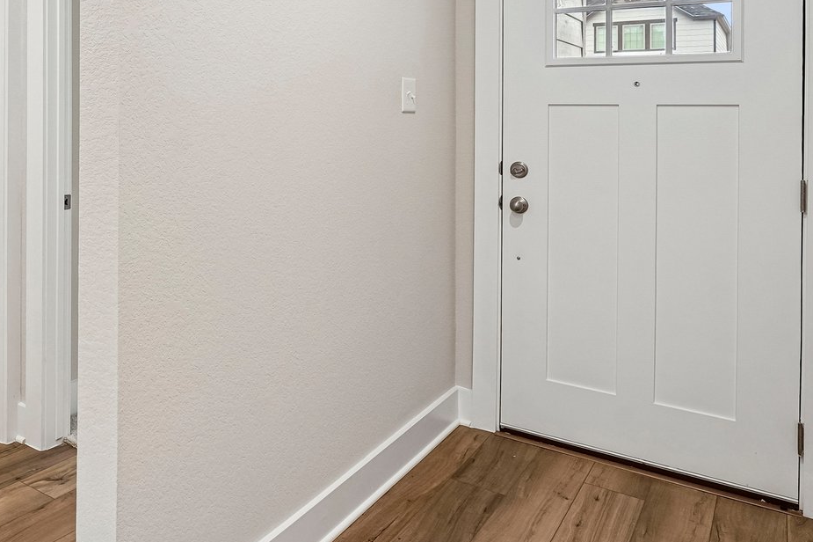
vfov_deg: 40.7
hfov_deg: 54.6
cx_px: 124
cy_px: 114
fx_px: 700
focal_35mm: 31
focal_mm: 14
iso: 400
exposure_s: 1/15
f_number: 8
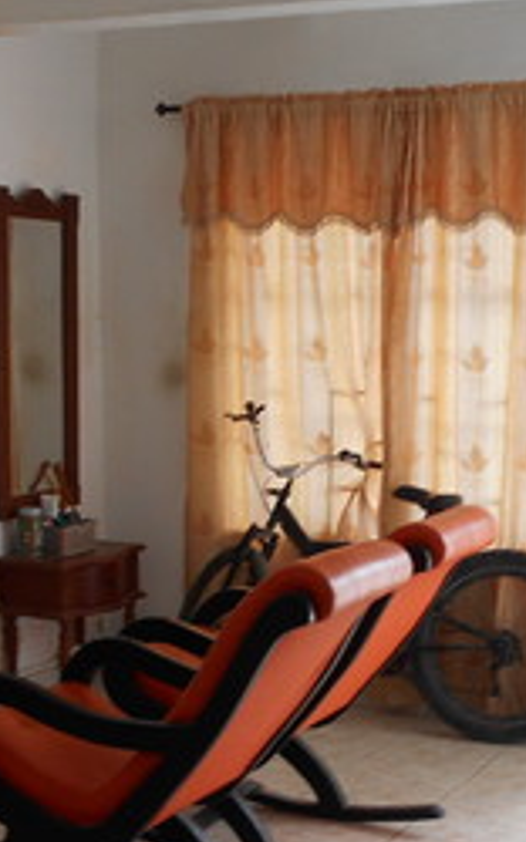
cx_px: 282
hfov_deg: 19.4
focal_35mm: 67
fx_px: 1539
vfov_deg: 30.3
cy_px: 601
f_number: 3.2
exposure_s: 1/40
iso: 80
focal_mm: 4.6
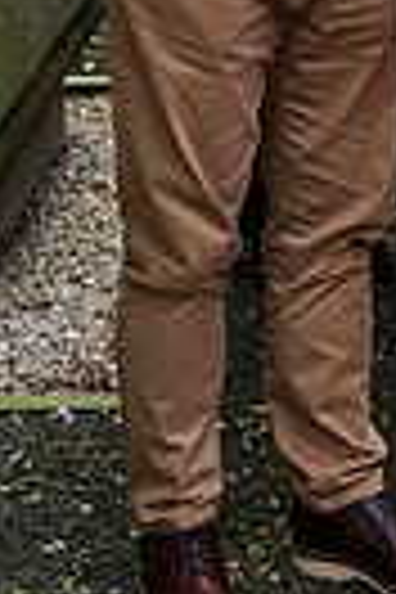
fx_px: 2590
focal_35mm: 157
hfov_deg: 8.2
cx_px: 885
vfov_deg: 12.1
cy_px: -456
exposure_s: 1/1600
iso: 800
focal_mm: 28
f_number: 3.5
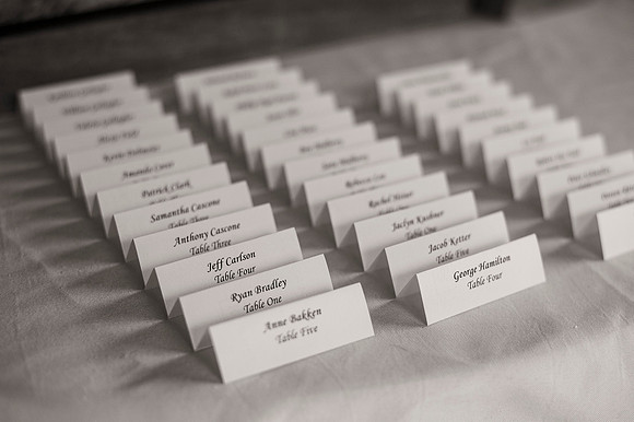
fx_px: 880
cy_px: 211
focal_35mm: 50
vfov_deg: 27.0
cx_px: 317
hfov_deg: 39.6
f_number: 2.8
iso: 640
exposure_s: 1/1000
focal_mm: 50
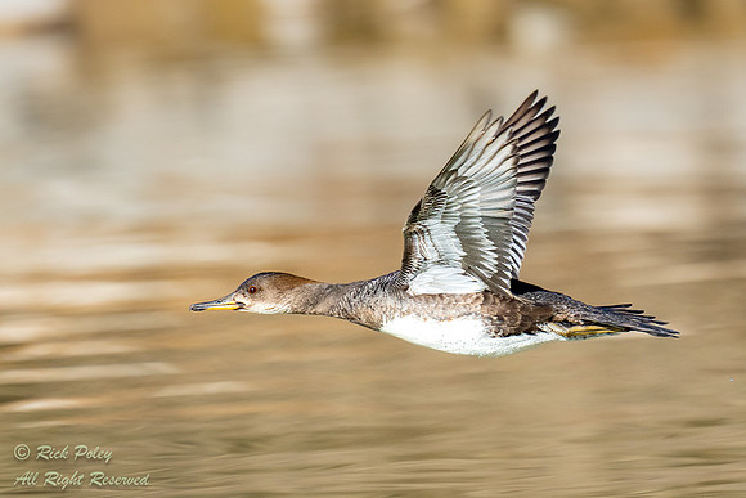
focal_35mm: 946
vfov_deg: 1.5
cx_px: 416
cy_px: 298
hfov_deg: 2.2
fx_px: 19617
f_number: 8
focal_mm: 600
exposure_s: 1/3200
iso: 1600
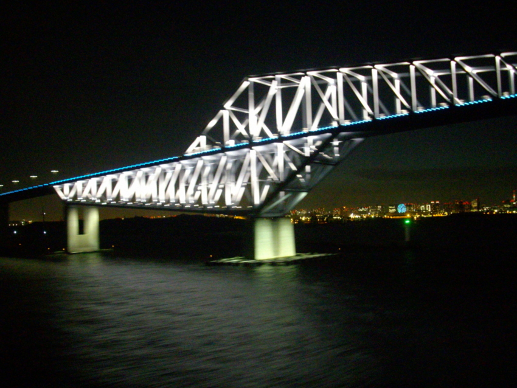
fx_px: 553
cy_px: 194
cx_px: 258
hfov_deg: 50.1
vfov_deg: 38.7
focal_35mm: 37
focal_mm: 6.2
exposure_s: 1/3
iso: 400
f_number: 2.8
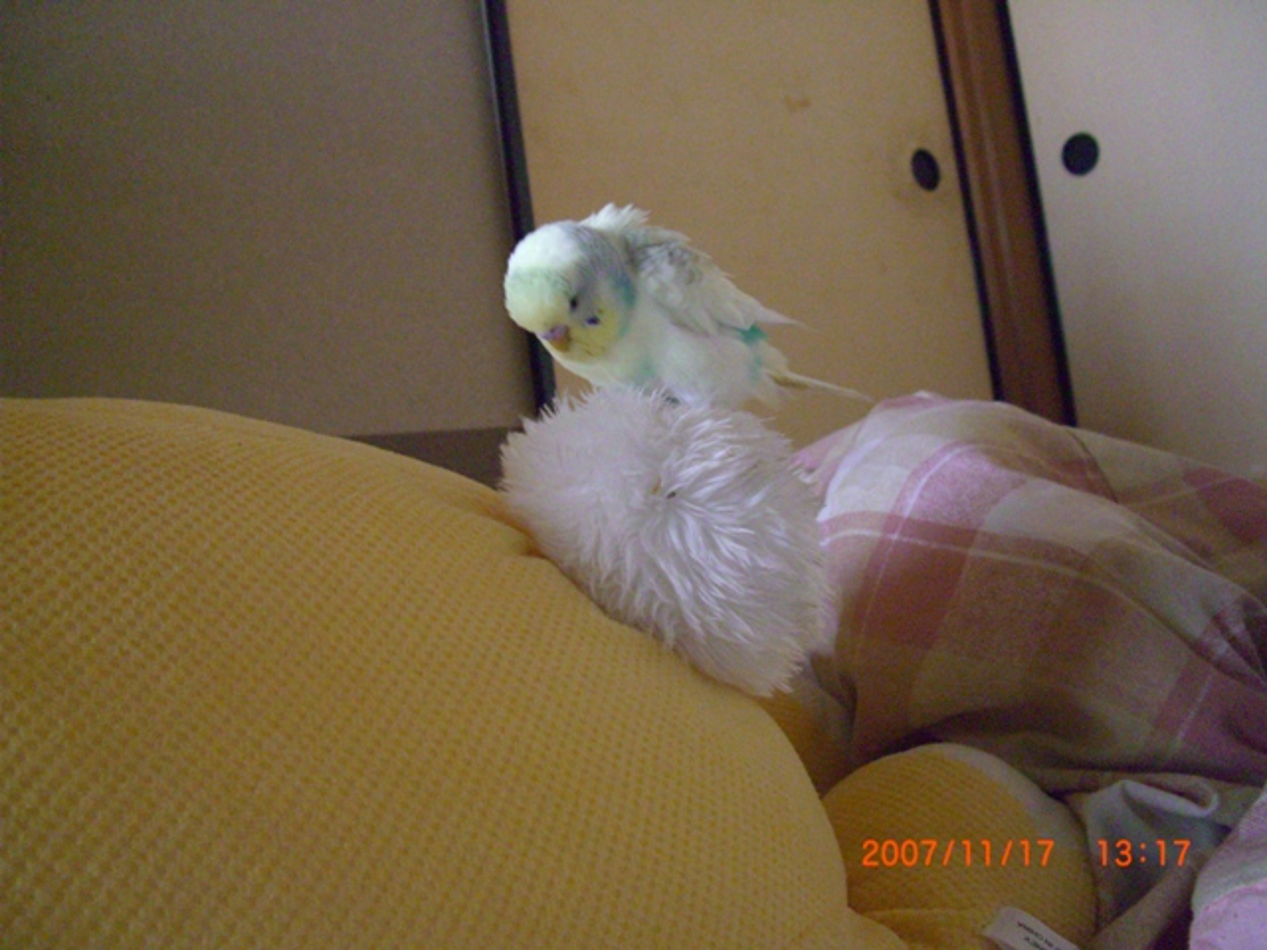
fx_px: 1391
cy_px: 475
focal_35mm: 38
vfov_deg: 37.7
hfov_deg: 49.0
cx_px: 634
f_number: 2.8
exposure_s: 1/80
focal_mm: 7.9
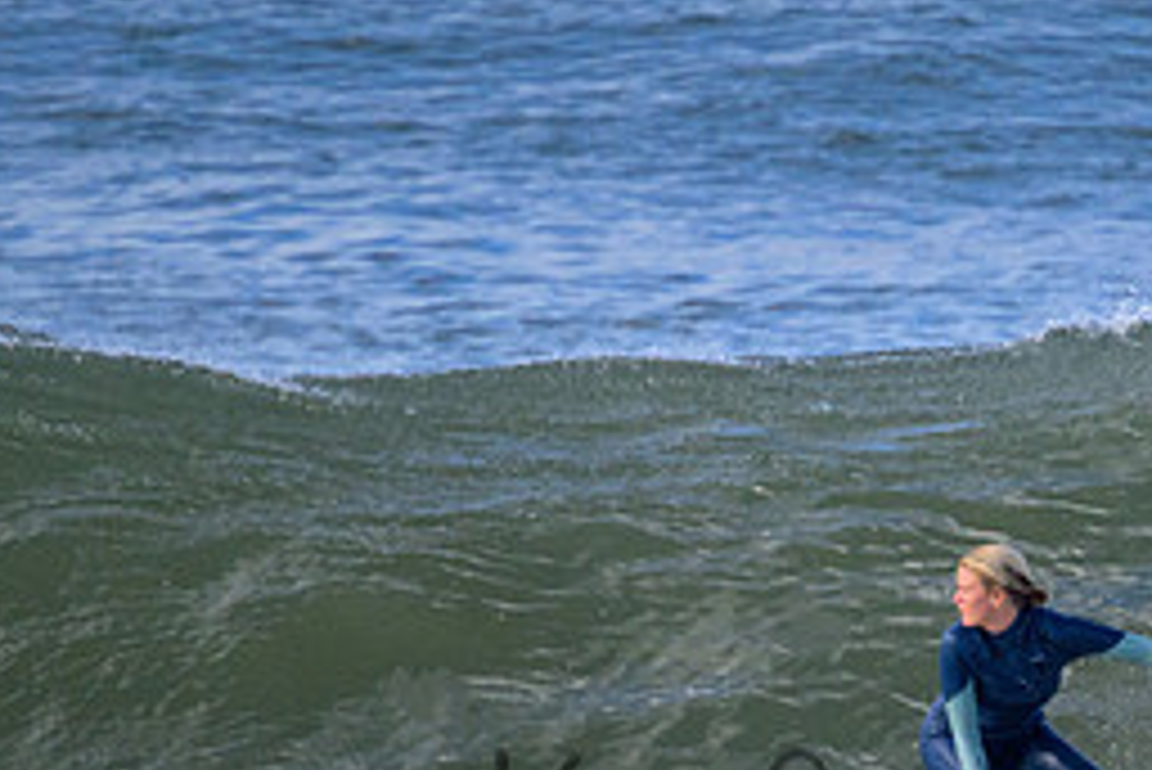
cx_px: 958
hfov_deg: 1.1
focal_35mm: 1811
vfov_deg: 0.8
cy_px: 781
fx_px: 57982
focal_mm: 800
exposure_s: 1/2000
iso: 2000
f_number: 11
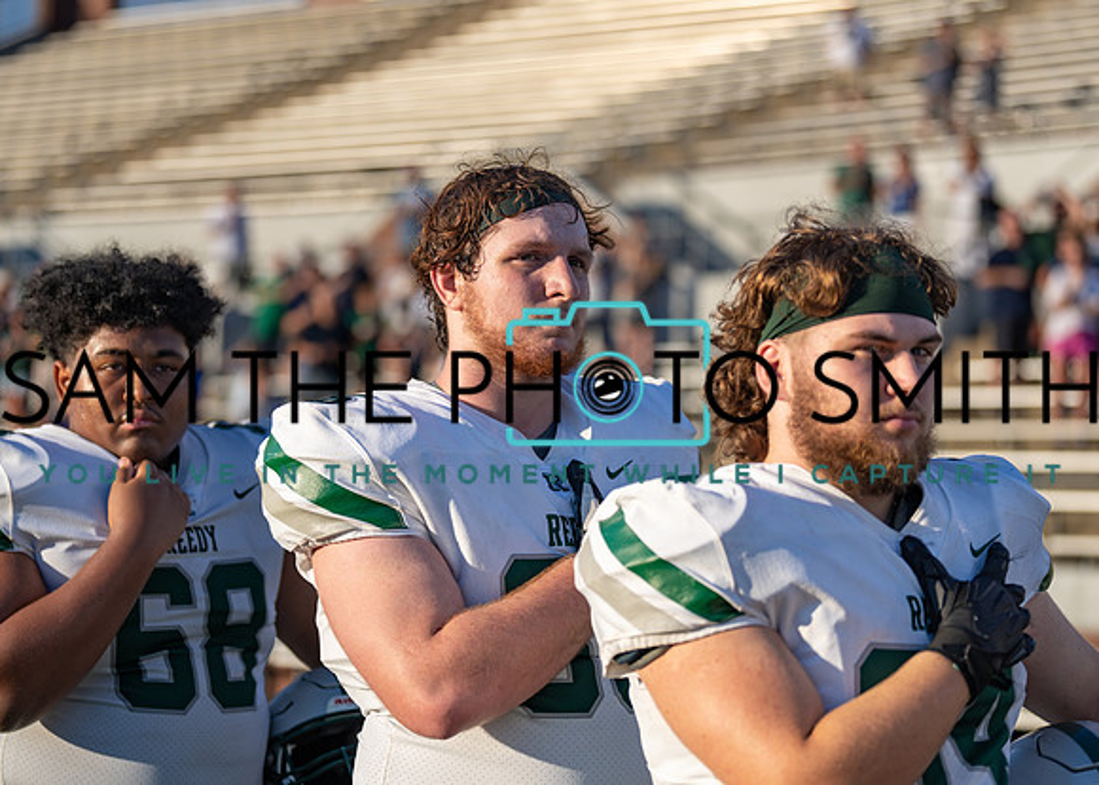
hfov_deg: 21.4
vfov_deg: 15.4
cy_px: 392
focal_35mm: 93
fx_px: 2910
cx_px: 550
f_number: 2.8
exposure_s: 1/1600
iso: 100
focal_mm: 89
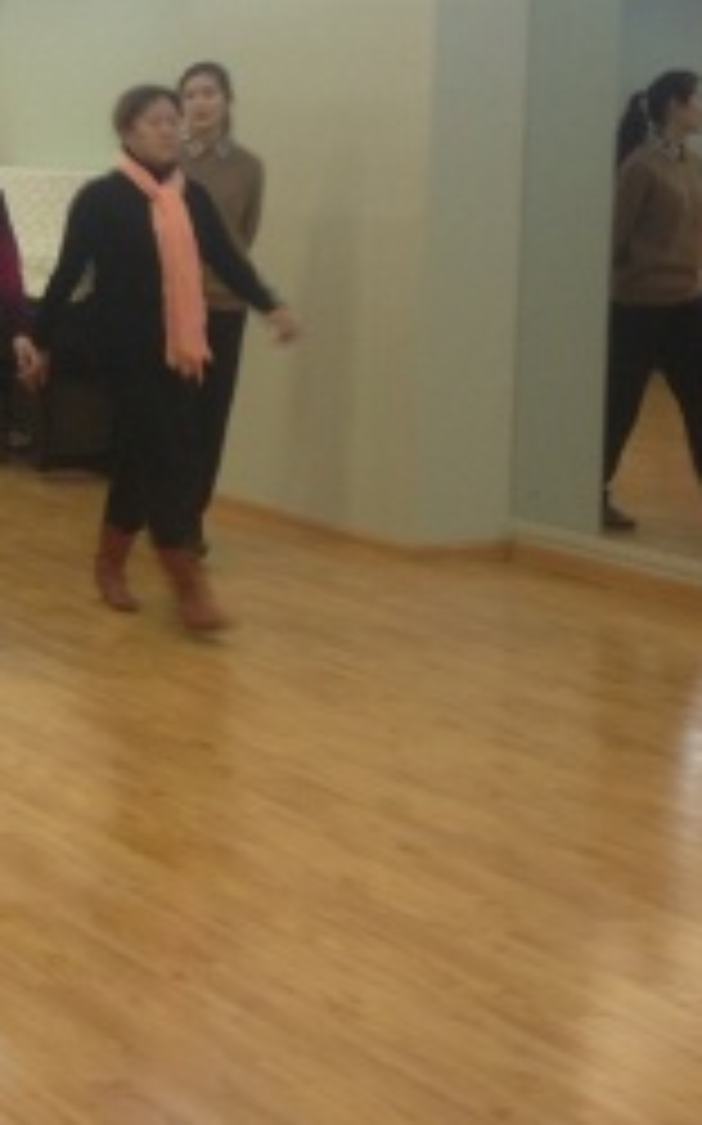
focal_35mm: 82
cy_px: 288
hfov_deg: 14.7
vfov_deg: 25.0
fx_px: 2513
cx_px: -371
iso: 64
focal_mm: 4.13
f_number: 2.4
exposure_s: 1/20
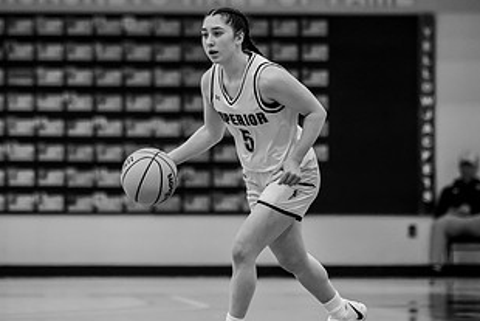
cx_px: 221
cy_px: 157
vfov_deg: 3.6
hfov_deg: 5.4
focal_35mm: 379
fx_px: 5055
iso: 1600
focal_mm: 150
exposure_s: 1/640
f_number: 2.8
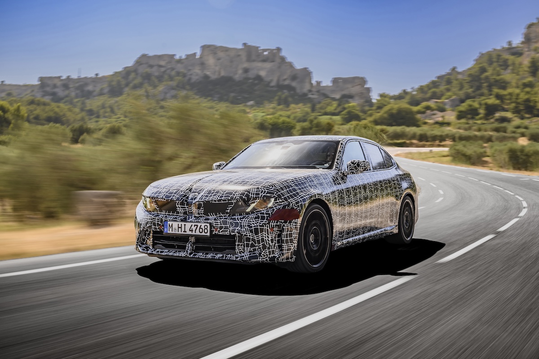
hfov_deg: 49.6
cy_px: 180
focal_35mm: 39
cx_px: 270
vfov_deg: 34.2
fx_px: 584
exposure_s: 1/15
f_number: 8
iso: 40
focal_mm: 39
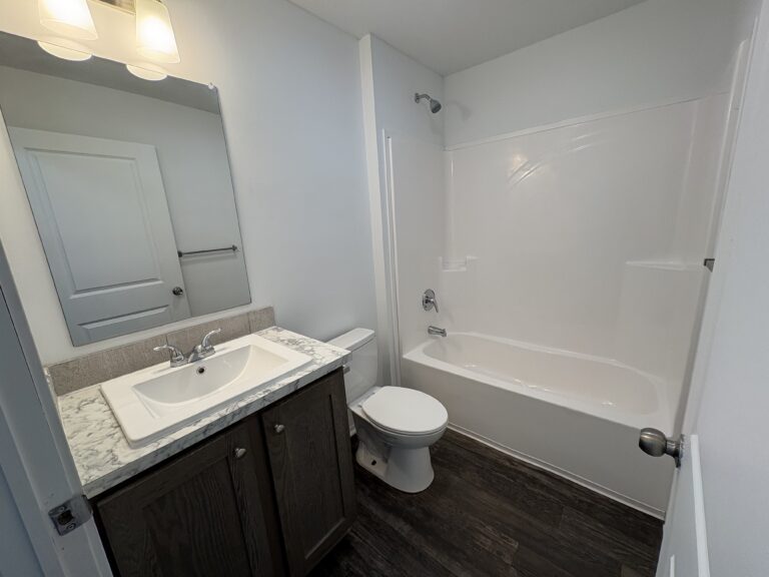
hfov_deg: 102.1
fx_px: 311
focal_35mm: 14
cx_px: 384
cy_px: 288
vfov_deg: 85.7
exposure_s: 1/120
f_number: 2.2
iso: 160
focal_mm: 2.22
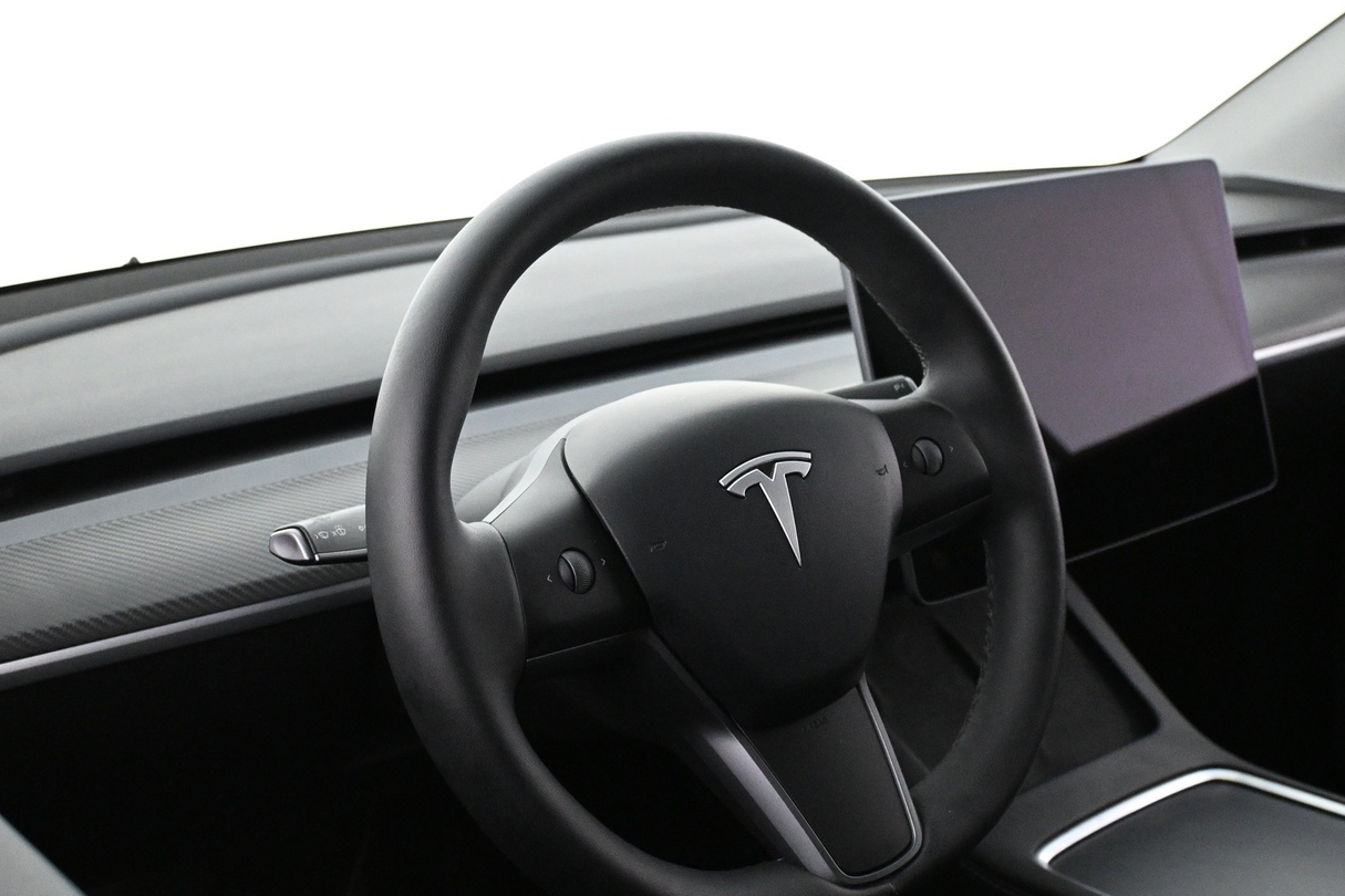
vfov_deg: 30.5
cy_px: 503
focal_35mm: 44
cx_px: 705
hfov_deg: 44.5
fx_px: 1644
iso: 4000
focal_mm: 22
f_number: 4
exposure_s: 1/50
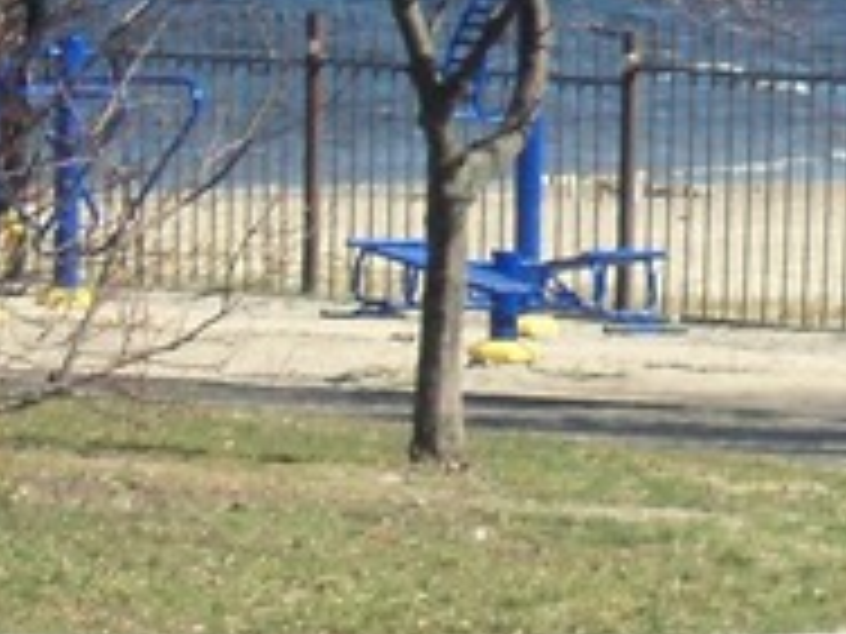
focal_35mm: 556
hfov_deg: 3.6
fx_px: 13588
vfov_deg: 2.7
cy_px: -13
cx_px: 994
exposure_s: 1/400
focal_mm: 17.1
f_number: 5.2
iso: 80
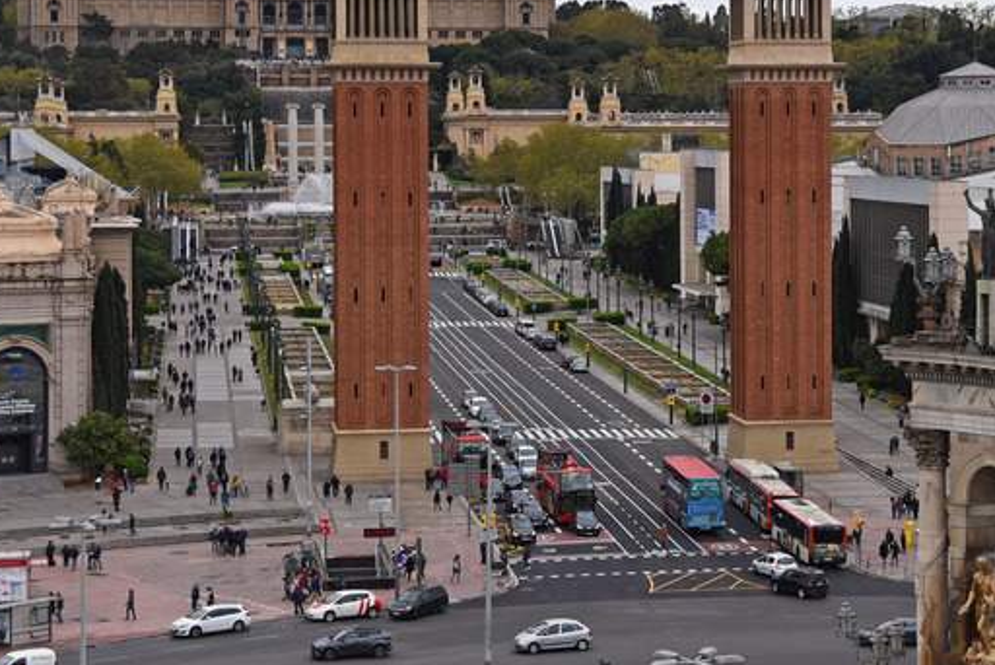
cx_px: 624
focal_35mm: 96
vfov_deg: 14.2
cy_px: 198
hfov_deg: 21.2
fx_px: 2655
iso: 100
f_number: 4
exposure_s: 1/1000
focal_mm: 48
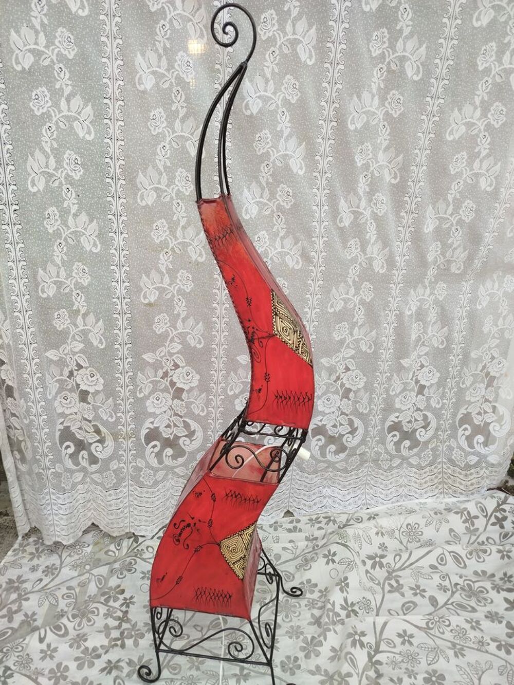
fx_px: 475
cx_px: 257
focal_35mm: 24
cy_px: 342
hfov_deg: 56.8
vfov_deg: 71.6
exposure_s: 1/100
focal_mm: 5.31
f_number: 1.7
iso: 64
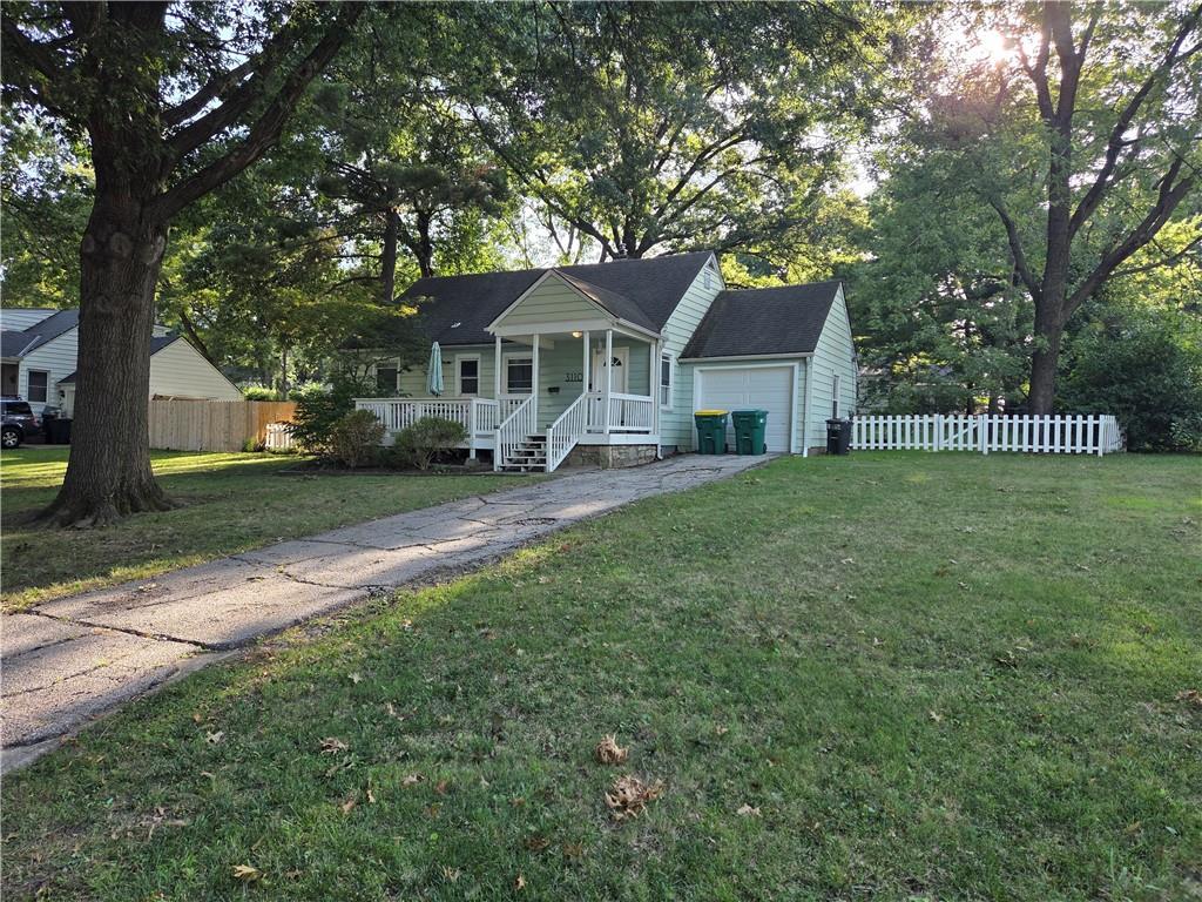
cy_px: 451
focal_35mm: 23
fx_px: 799
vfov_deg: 58.9
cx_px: 601
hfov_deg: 73.9
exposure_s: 1/551
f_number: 1.8
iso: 80
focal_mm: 5.4
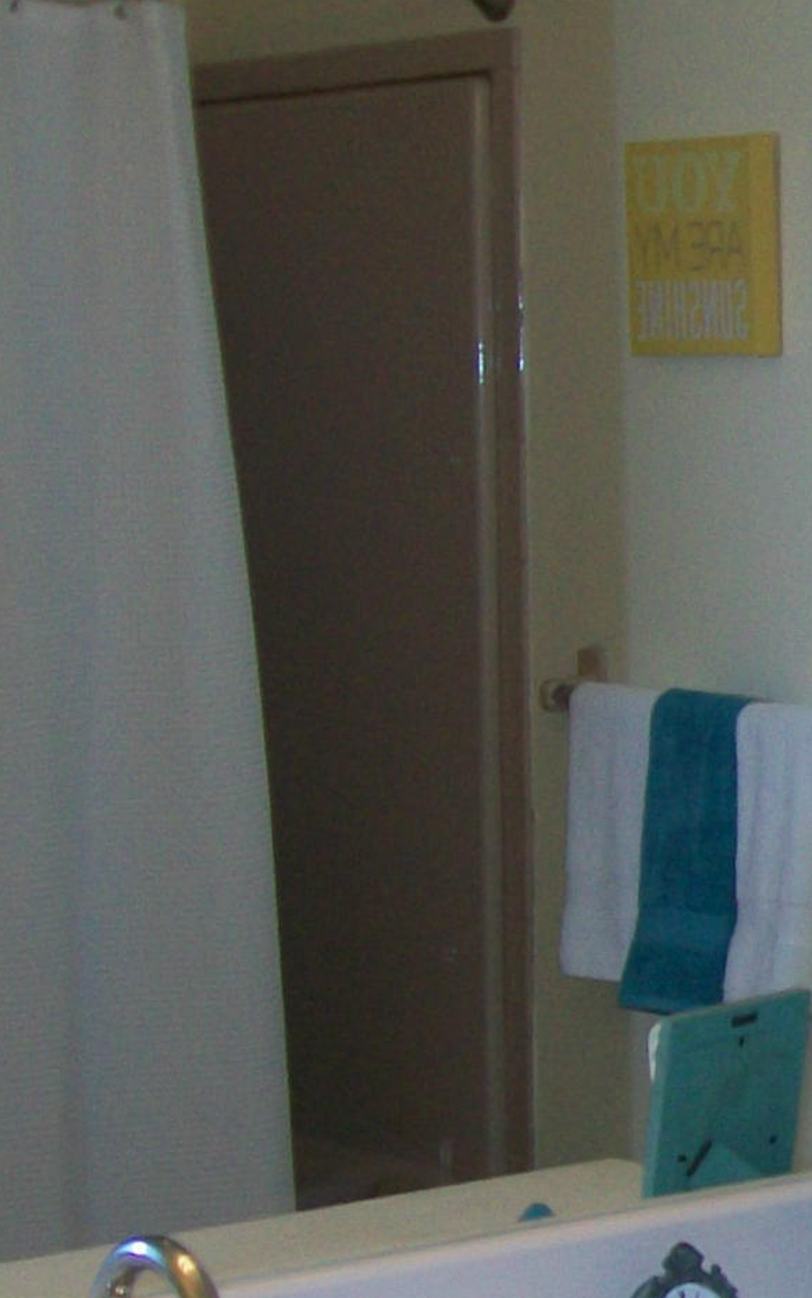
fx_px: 3858
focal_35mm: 109
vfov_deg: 19.1
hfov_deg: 11.1
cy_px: 796
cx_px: 1525
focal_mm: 6
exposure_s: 1/60
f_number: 2.7
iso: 64
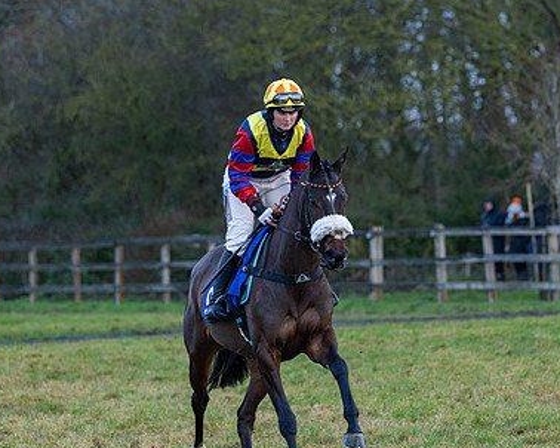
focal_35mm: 277
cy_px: 203
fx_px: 4589
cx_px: 295
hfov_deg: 7.0
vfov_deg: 5.6
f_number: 4
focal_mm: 165
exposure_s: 1/500
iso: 800
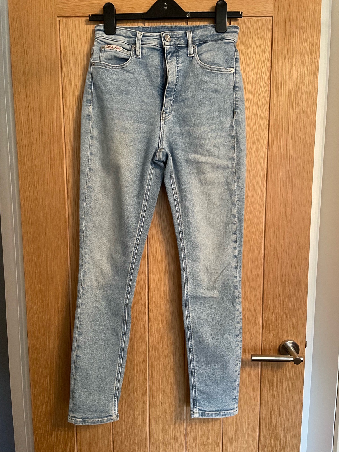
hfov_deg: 53.1
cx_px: 170
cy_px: 226
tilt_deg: -6.7
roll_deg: +0.7
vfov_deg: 67.3
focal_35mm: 26
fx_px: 339
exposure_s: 1/50
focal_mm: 4.2
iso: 500
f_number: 1.6
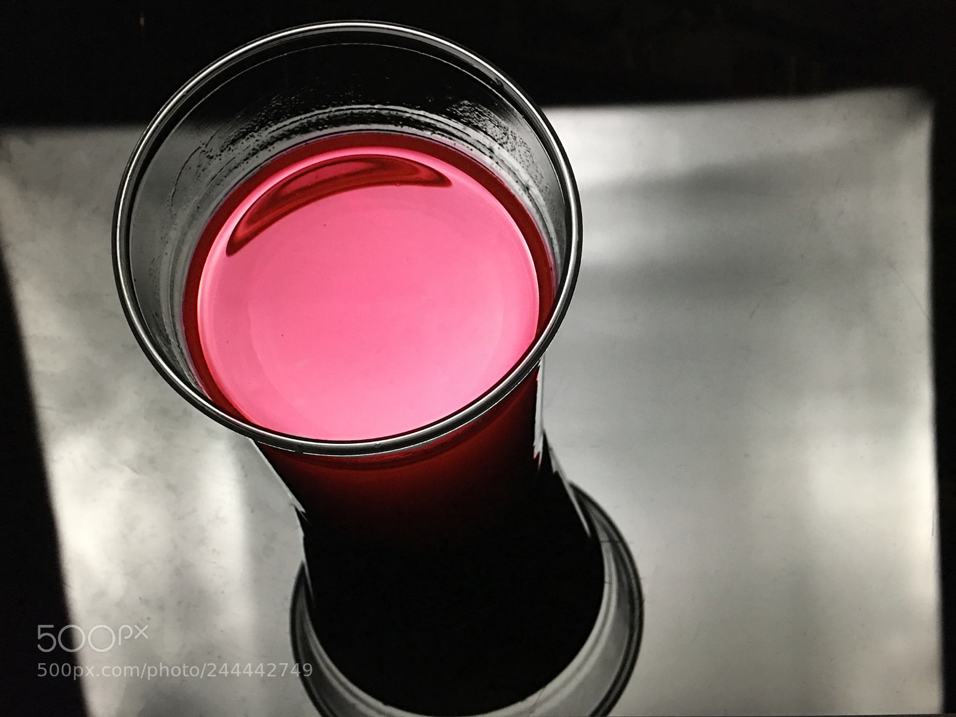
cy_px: 358
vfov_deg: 48.2
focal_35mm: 29
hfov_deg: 61.7
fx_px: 801
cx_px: 478
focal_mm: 4.15
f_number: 2.2
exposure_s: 1/8
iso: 100
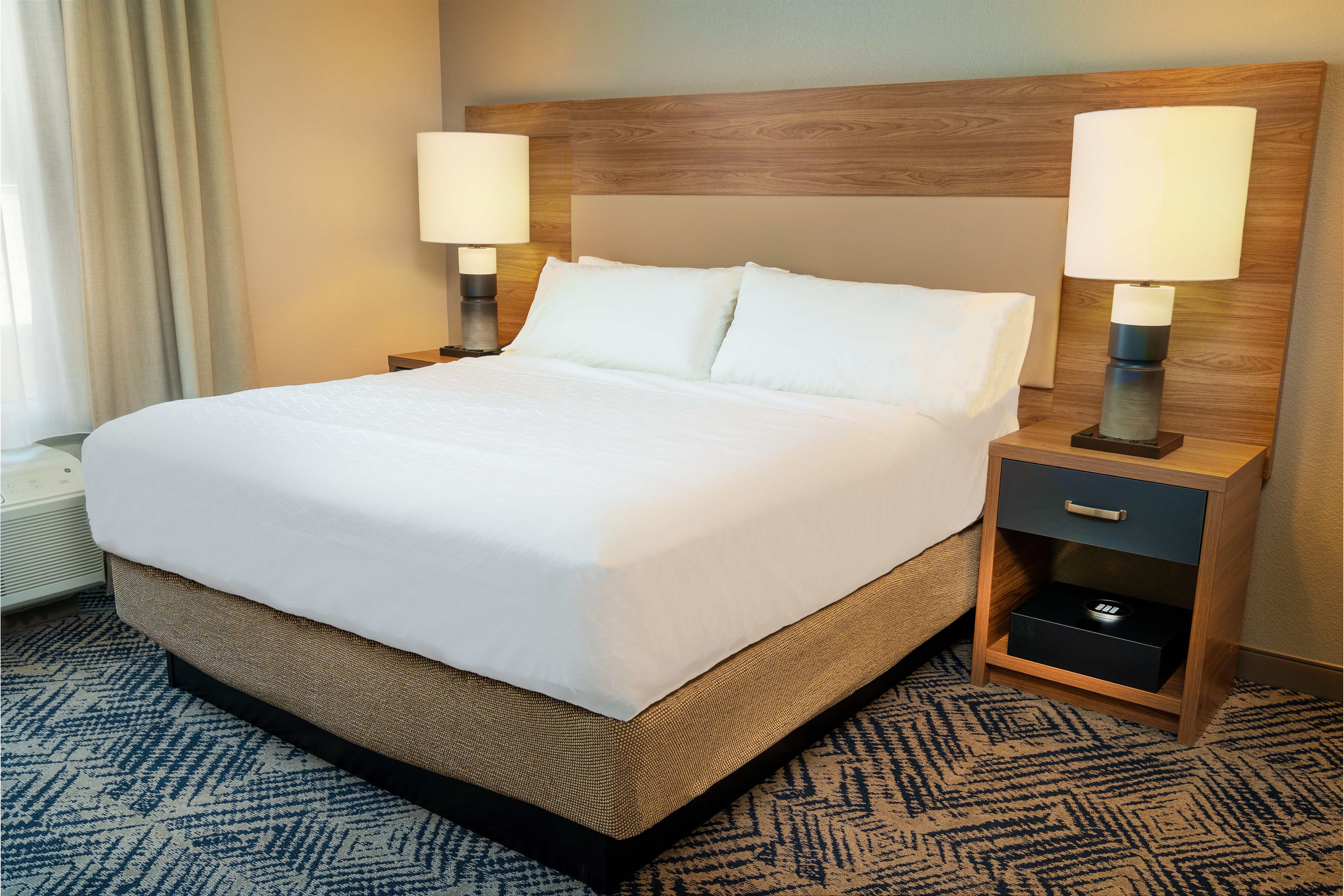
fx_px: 1083
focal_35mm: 29
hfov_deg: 63.7
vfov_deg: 45.0
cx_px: 672
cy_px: 448
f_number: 8
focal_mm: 29
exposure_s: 1/160
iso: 400
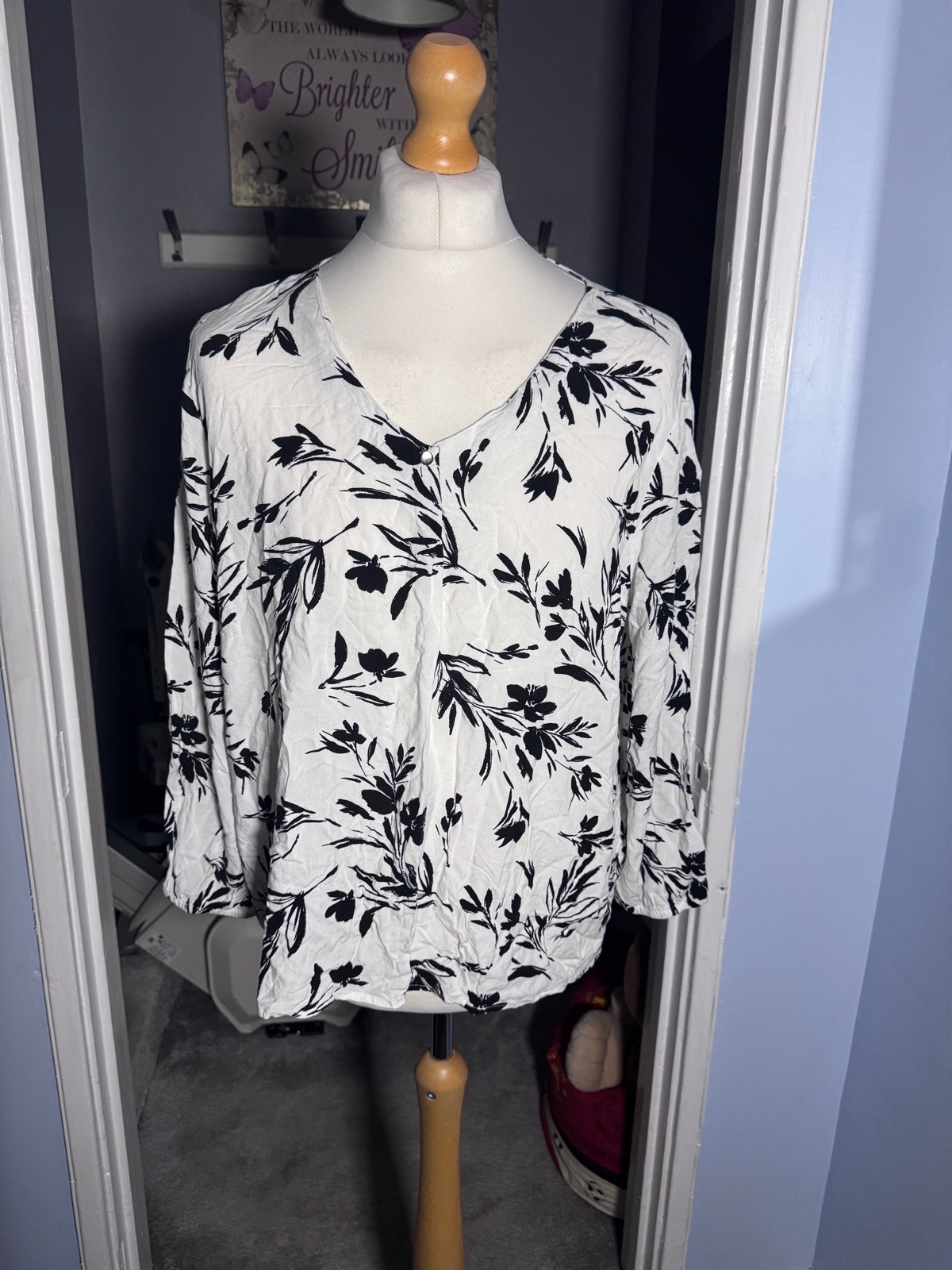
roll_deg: -1.3
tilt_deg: -15.8
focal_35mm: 24
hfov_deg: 56.8
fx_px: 880
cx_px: 476
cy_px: 635
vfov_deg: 71.6
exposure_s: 1/60
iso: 320
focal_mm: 6.76
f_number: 1.78
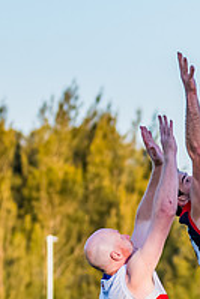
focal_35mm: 592
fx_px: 4924
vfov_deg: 3.5
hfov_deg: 2.3
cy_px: 312
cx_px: 200
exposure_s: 1/1600
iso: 800
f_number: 5.6
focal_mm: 170
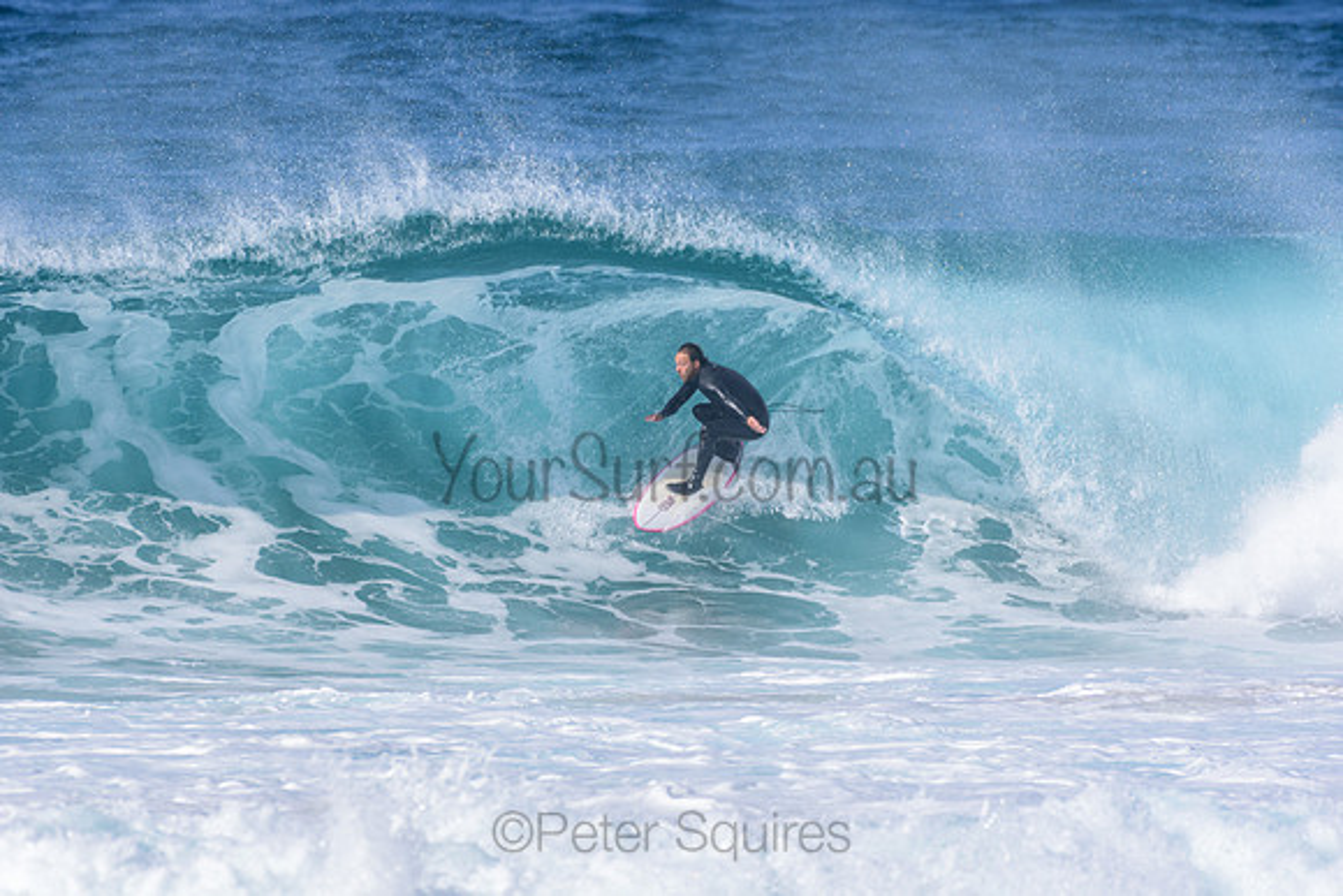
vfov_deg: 1.8
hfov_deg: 2.7
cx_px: 672
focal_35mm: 750
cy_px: 448
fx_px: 27984
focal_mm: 500
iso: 280
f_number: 5.6
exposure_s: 1/2000
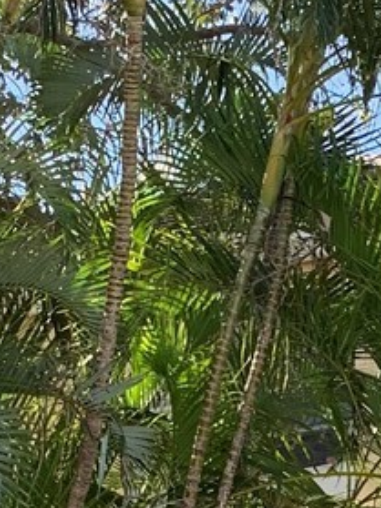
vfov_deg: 12.8
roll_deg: -0.6
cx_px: 248
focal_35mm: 149
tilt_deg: +15.3
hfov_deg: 9.9
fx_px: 2188
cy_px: 690
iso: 25
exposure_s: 1/228
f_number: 1.8
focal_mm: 4.25
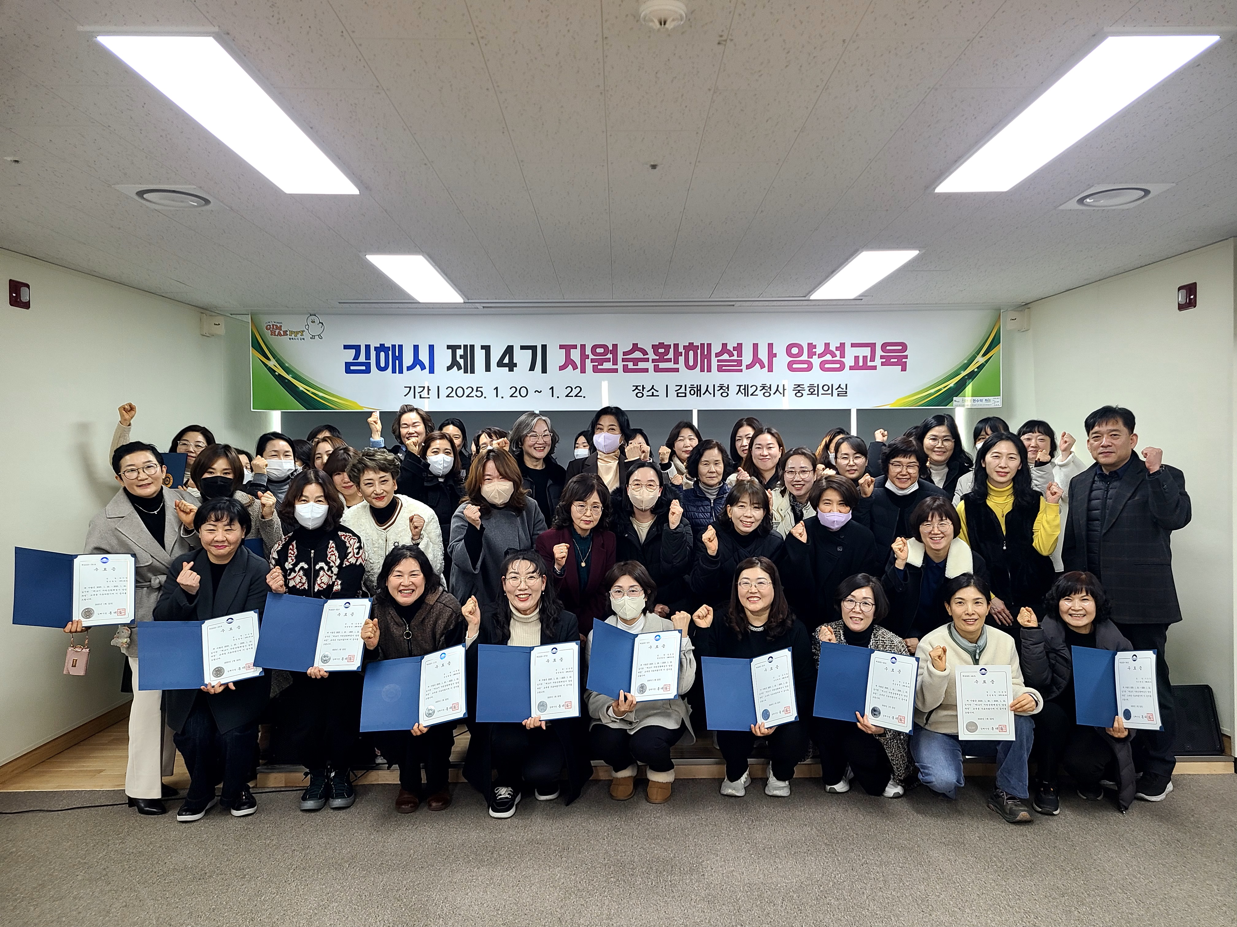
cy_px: 464
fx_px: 929
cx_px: 618
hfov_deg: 67.3
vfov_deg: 53.1
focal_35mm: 26
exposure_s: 1/60
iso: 80
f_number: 1.8
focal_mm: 5.4
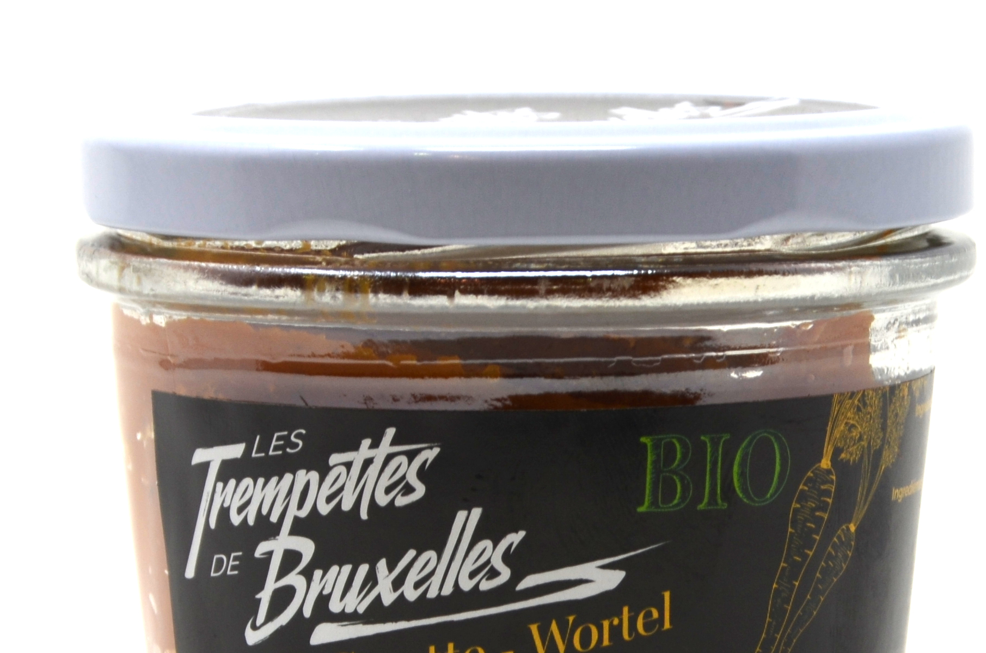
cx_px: 548
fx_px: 7252
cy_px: 443
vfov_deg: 5.2
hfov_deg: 7.8
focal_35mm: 265
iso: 100
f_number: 8
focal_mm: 65
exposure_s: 1/40
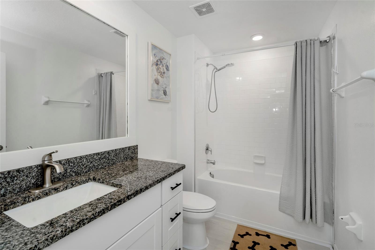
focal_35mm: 16
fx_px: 167
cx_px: 188
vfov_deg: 73.7
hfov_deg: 96.7
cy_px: 125
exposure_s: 1/60
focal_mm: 16
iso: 500
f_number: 6.7
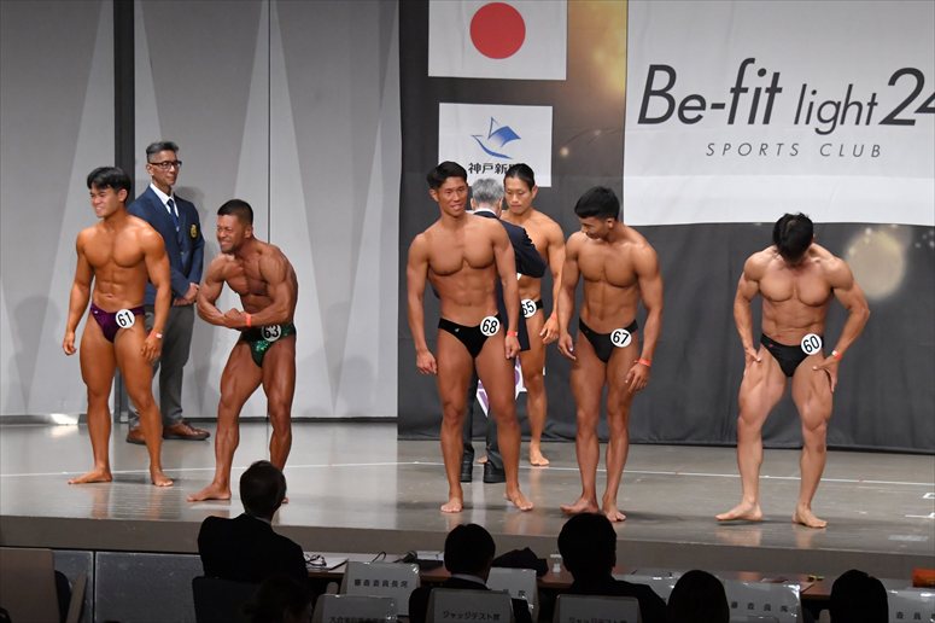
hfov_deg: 16.1
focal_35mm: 127
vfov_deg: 10.8
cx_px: 468
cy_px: 312
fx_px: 3297
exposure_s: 1/400
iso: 6400
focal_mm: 85
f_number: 5.6
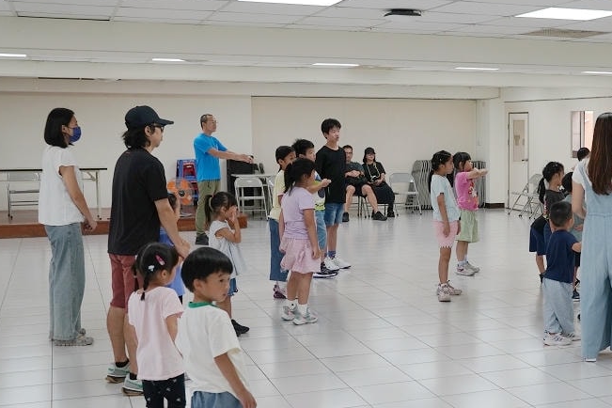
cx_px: 551
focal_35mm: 59
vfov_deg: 23.0
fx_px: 1003
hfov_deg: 32.3
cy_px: 228
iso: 800
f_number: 4
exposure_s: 1/160
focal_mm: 32
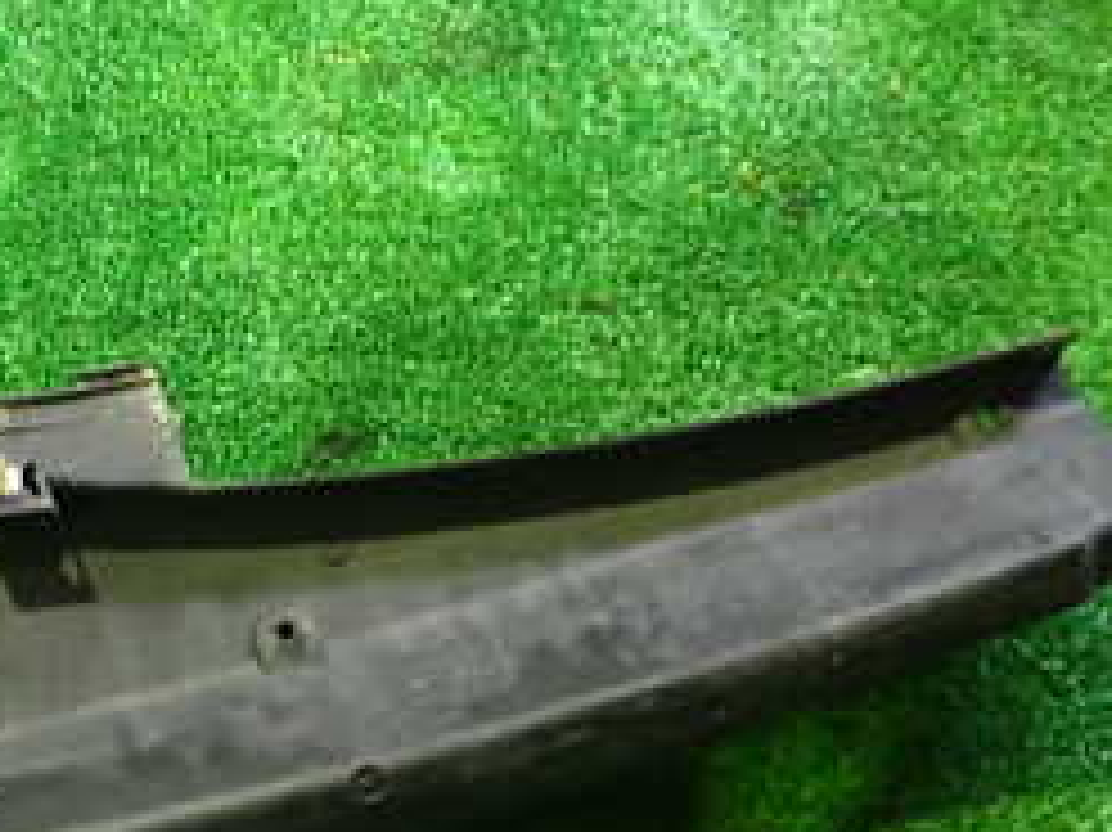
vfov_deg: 20.1
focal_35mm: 73
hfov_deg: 25.2
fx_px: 2344
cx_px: -50
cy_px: 499
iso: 800
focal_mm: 5.4
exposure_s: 1/25
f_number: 2.3
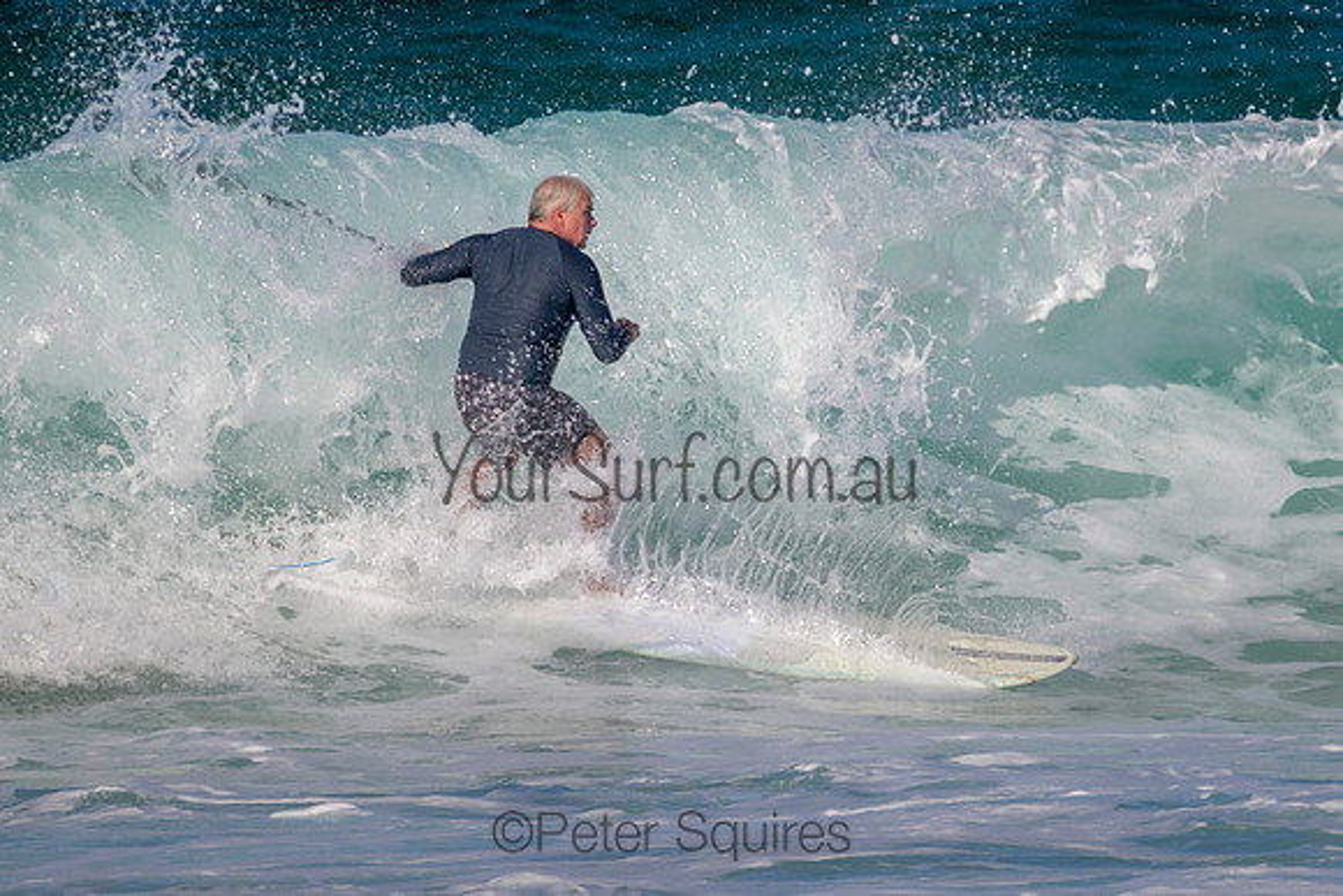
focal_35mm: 1095
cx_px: 864
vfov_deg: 1.3
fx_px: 40857
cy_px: 397
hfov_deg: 1.9
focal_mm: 800
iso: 800
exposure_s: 1/2000
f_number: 11
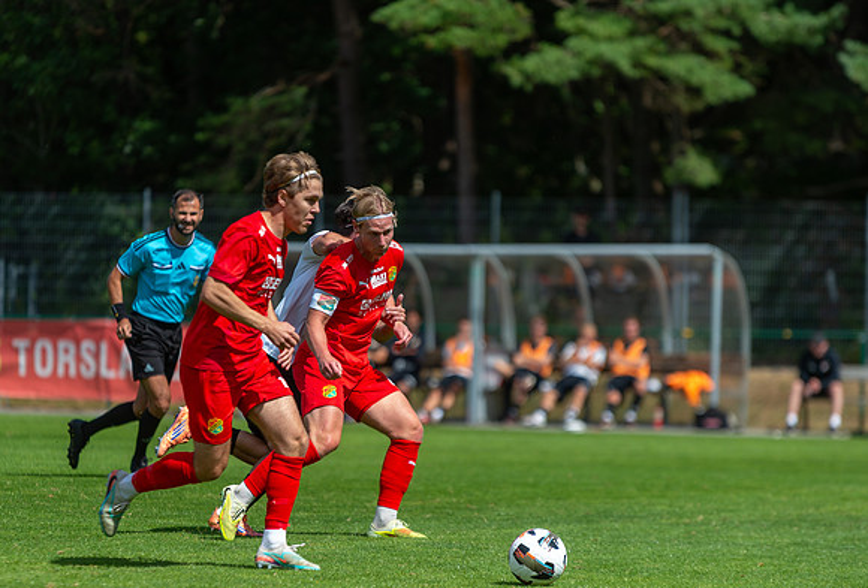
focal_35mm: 273
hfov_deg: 7.5
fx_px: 6620
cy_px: 321
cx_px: 301
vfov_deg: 5.1
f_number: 3.2
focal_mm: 200
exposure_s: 1/2000
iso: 200
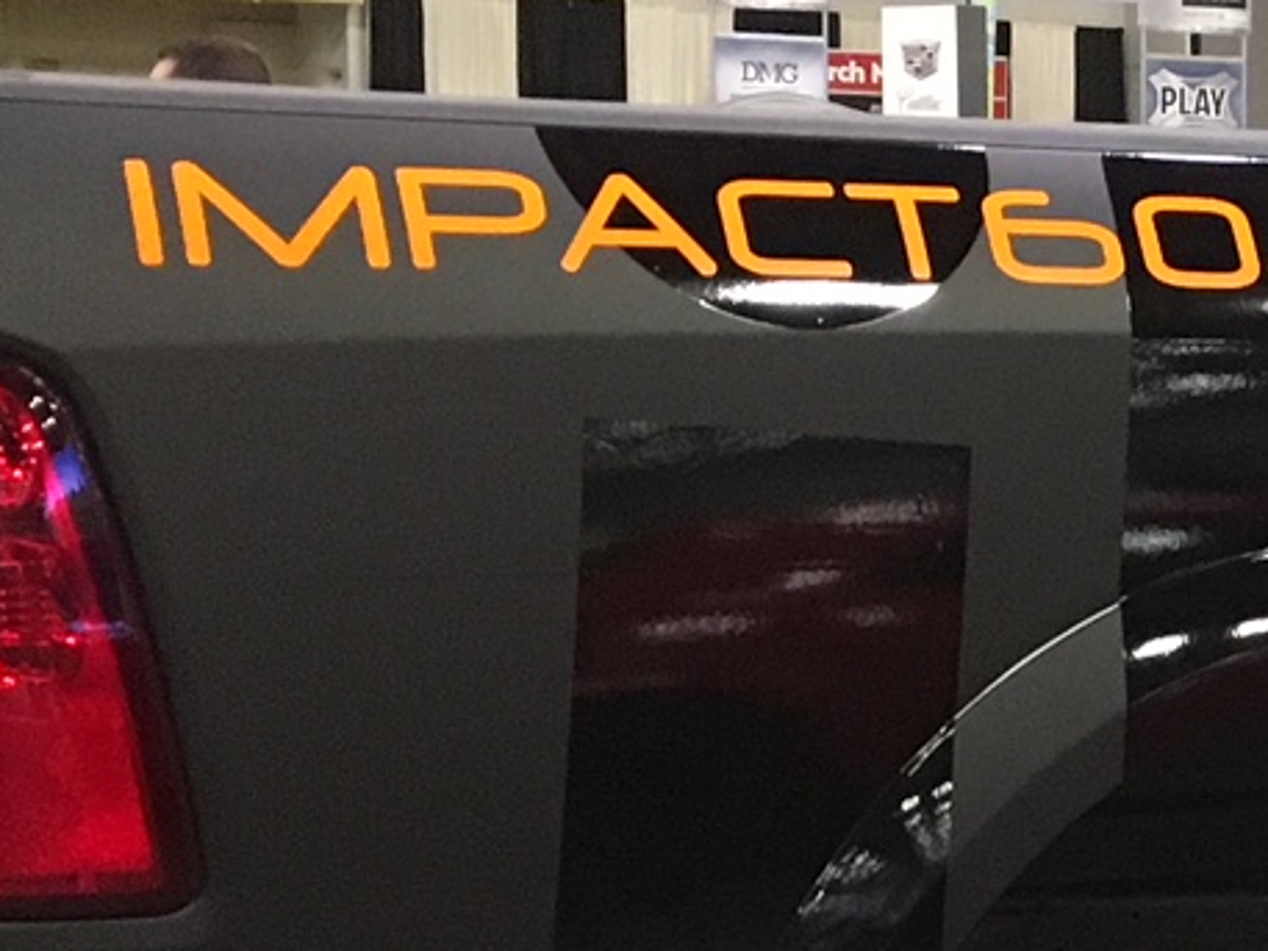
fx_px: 4690
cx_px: 1914
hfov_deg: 14.4
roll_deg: -2.3
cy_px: 921
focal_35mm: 128
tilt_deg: -8.5
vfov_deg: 11.5
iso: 200
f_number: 2.2
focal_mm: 4.15
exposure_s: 1/30
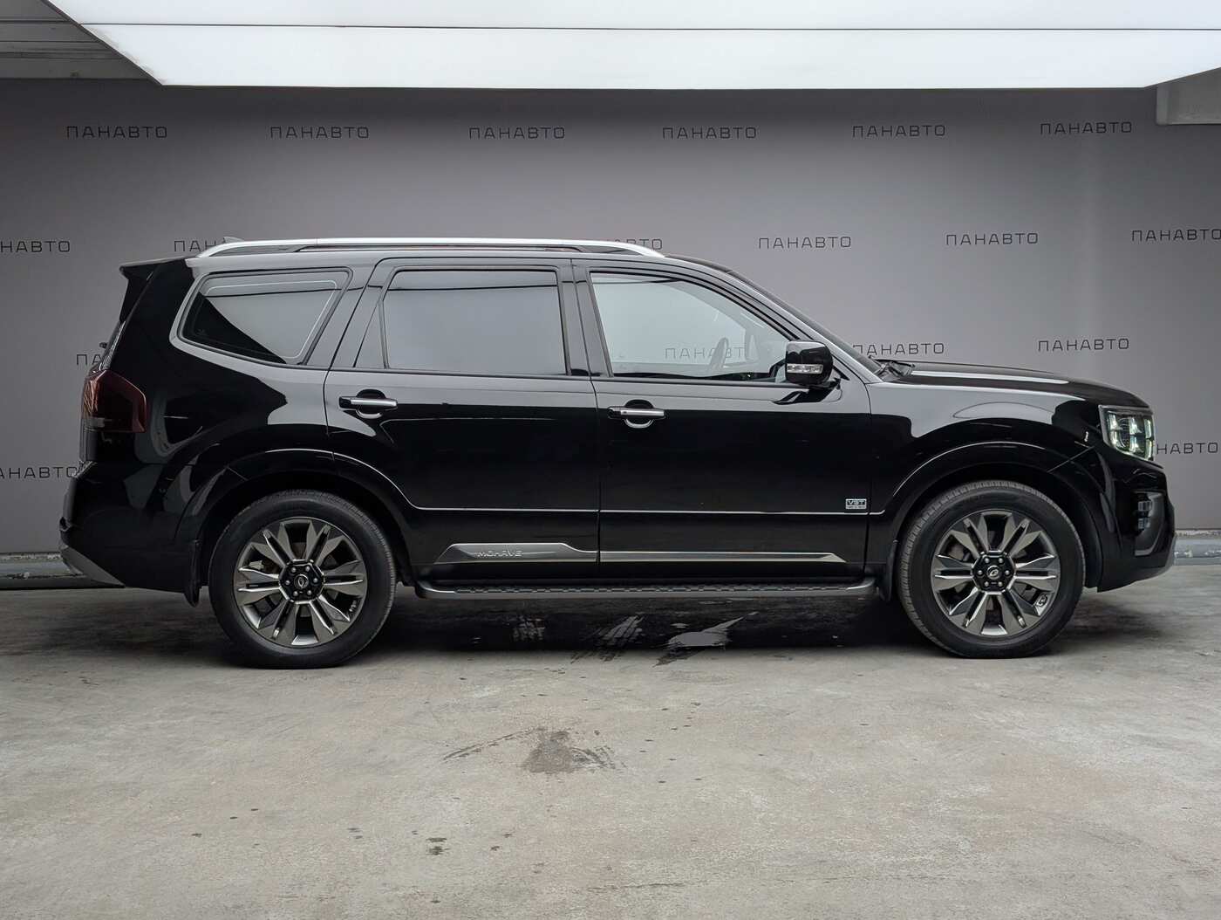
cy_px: 460
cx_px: 610
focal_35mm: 49
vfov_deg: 29.7
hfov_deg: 38.9
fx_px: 1731
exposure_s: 1/301
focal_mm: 6.9
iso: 33
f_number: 1.68
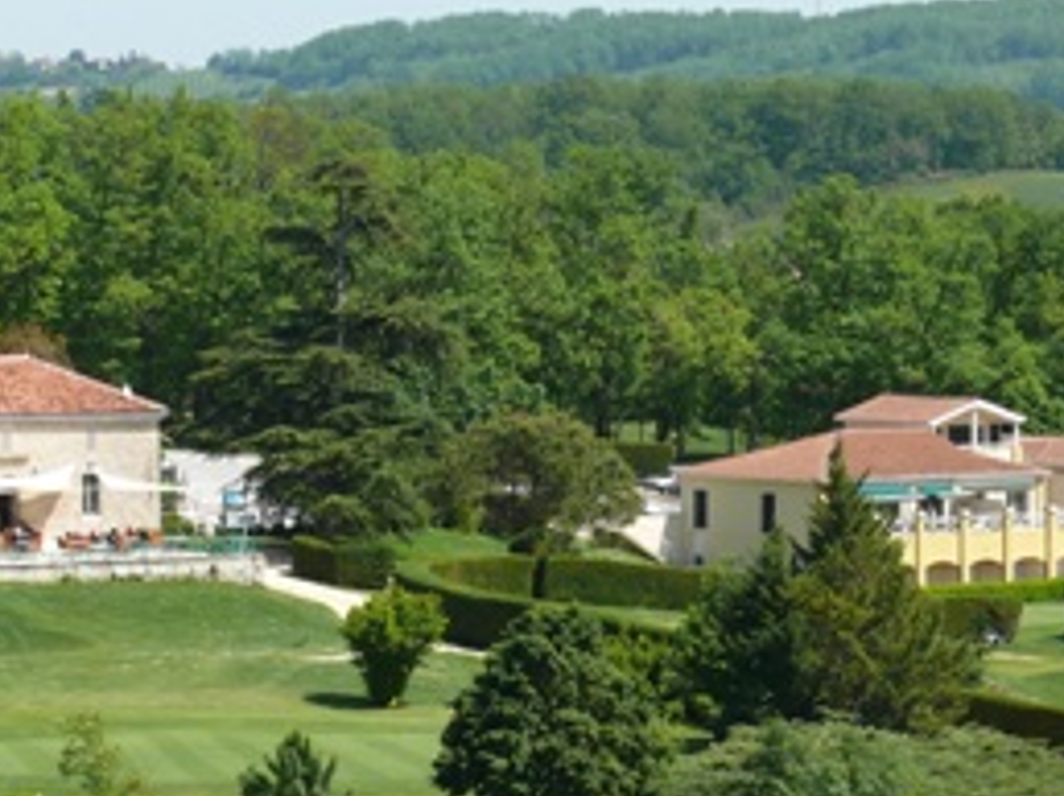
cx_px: 924
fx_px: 7247
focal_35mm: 236
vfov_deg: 6.3
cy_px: 709
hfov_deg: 8.4
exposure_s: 1/320
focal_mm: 20.1
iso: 100
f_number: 5.6
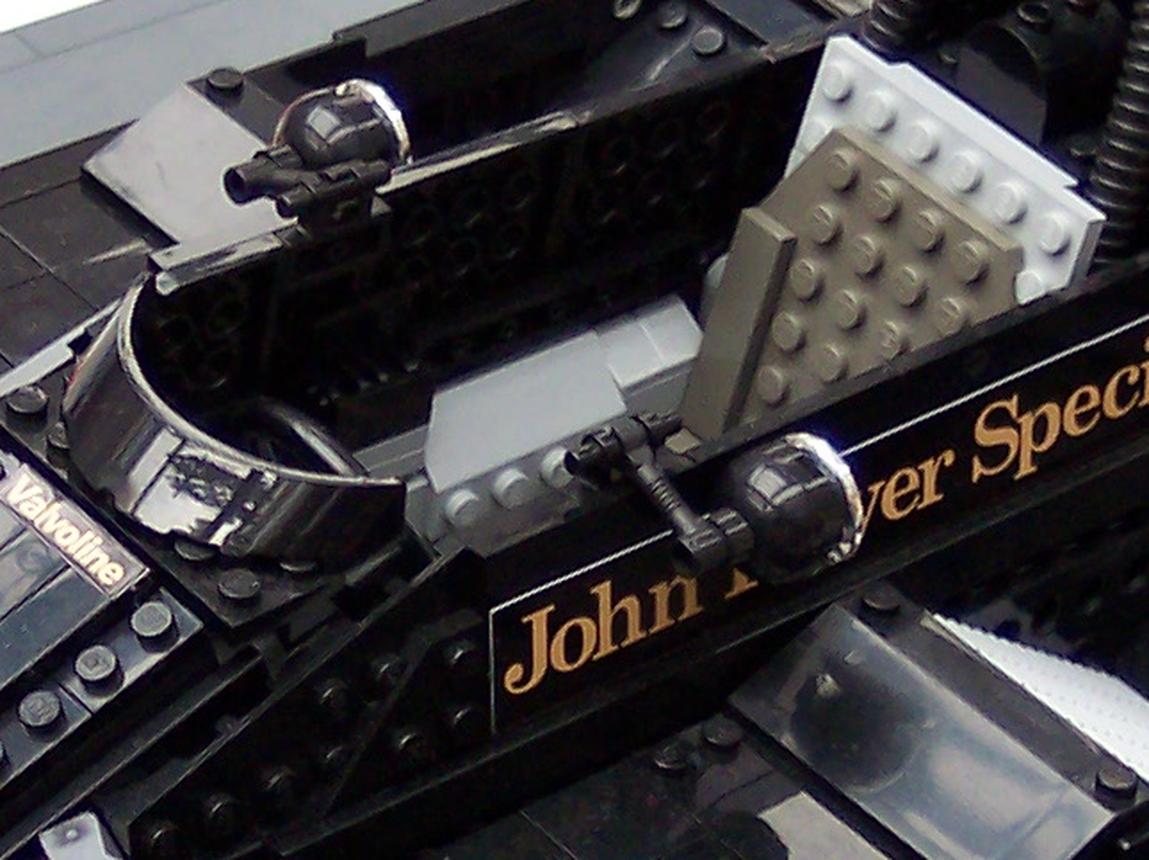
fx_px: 5042
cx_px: 702
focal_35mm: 152
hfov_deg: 13.0
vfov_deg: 9.7
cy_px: 689
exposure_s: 1/180
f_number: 2.8
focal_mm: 8
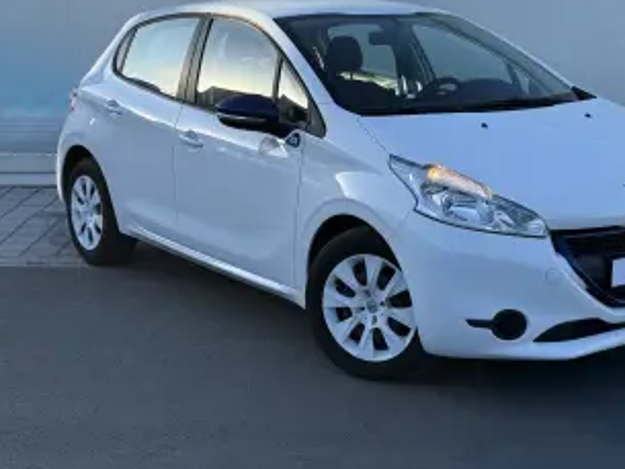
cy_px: 166
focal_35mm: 63
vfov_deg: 23.2
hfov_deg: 30.6
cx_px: 385
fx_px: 1138
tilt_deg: -9.0
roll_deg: +0.0
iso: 100
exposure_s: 1/1883
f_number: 1.78
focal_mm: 6.76
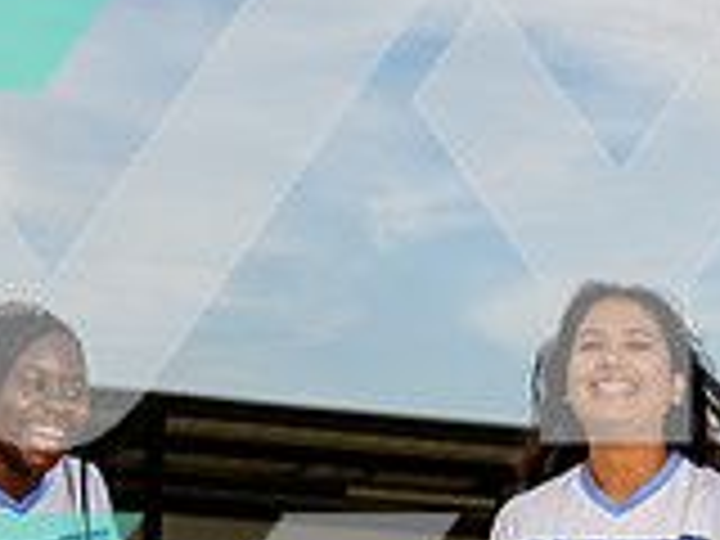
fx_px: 2974
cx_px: 819
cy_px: 754
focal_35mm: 143
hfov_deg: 13.5
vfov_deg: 10.1
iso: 160
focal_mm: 41
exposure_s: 1/250
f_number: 8
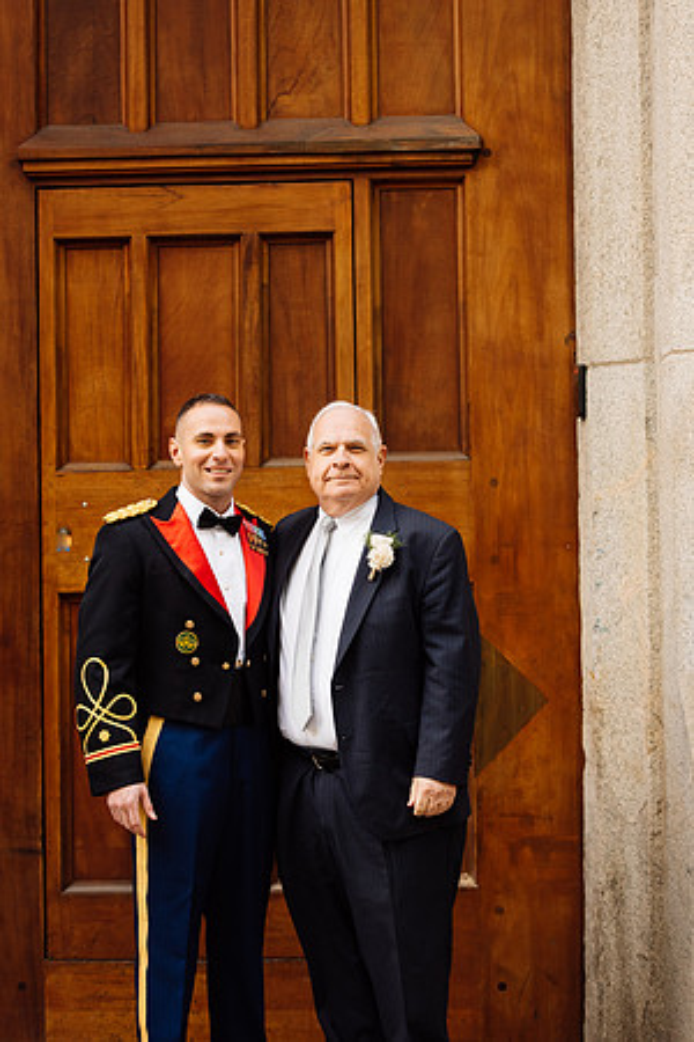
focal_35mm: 90
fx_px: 2602
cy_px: 521
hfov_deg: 15.2
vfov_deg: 22.6
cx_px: 347
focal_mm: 90
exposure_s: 1/400
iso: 800
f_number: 4.5
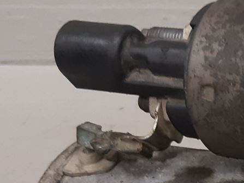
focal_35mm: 119
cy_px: 180
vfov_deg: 12.3
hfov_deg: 15.3
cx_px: 367
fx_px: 839
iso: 160
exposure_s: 1/50
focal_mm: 3.93
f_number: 1.7
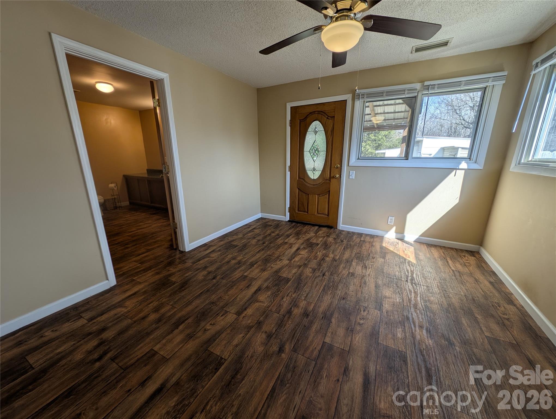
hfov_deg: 110.5
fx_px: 193
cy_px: 210
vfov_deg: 94.6
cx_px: 278
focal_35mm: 12
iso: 43
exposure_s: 1/289
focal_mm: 2.23
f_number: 1.95
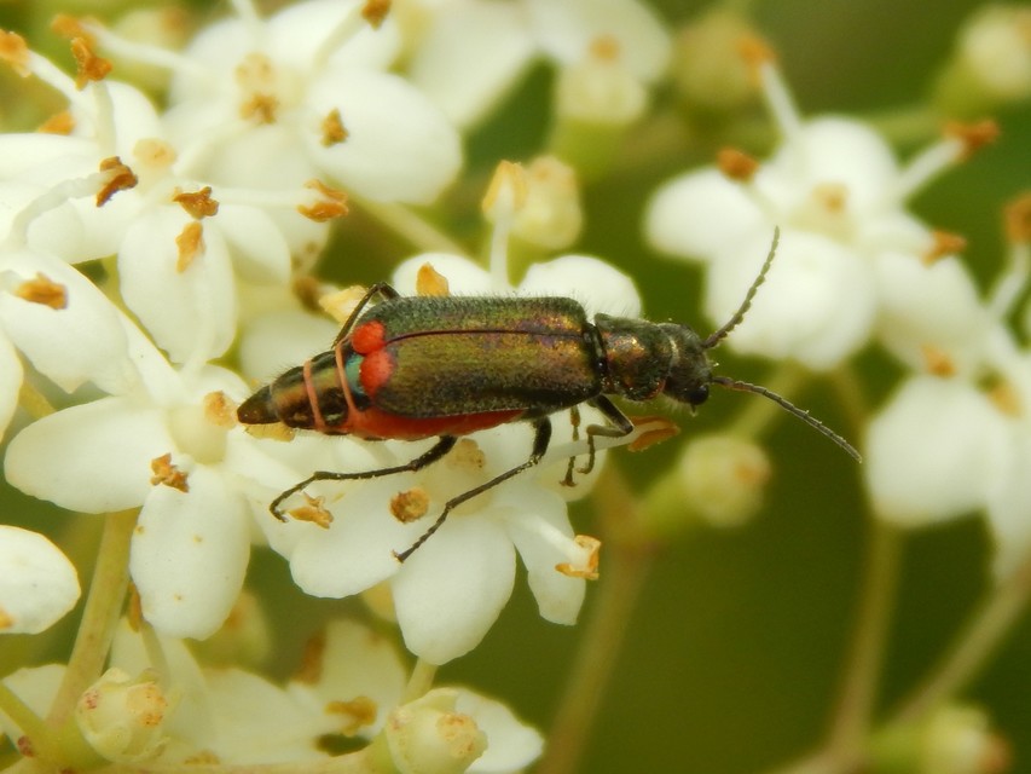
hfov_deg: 9.6
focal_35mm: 207
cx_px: 516
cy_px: 387
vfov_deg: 7.2
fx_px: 6166
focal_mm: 37.1
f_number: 5.4
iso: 125
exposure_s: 1/250
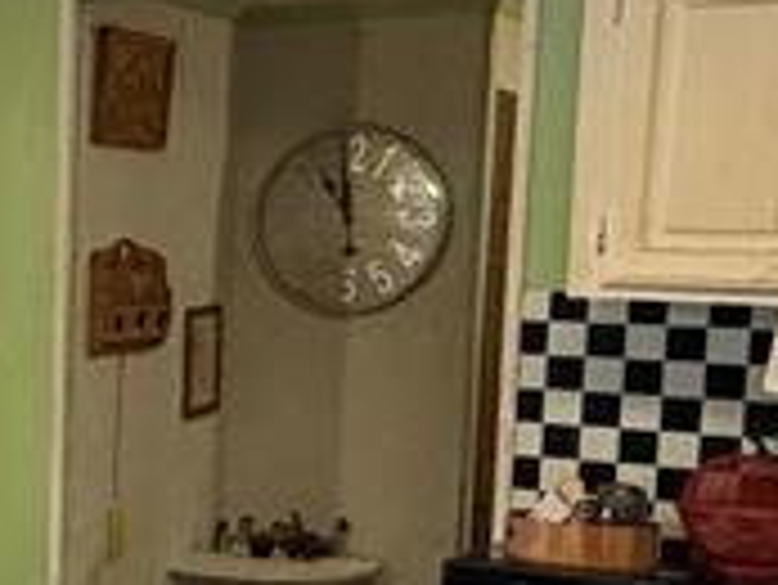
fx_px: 1867
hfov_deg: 20.4
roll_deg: -0.2
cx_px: -373
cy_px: 414
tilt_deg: -5.6
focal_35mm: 83
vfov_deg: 17.7
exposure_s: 1/60
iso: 250
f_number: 2.2
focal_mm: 2.22
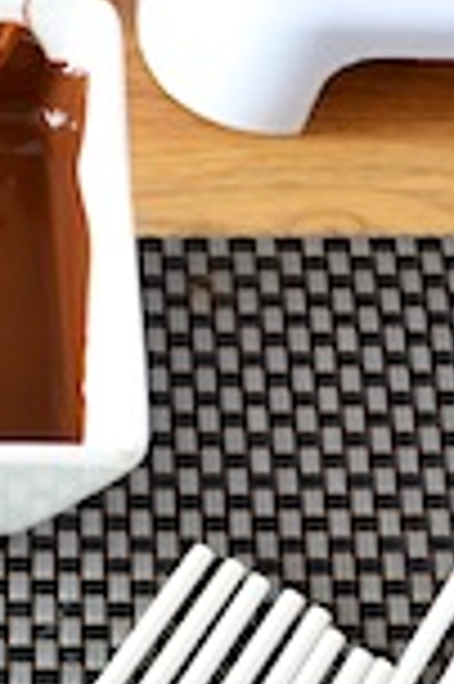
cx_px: -126
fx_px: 2332
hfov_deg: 10.9
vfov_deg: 16.7
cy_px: 400
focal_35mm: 123
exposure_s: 1/10
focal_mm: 26
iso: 100
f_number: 4.2
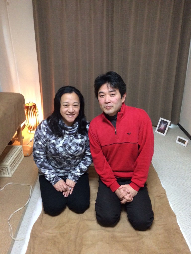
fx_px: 221
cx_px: 96
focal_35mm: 30
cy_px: 127
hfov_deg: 46.8
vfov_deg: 60.0
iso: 320
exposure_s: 1/33
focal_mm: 4.12
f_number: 2.2
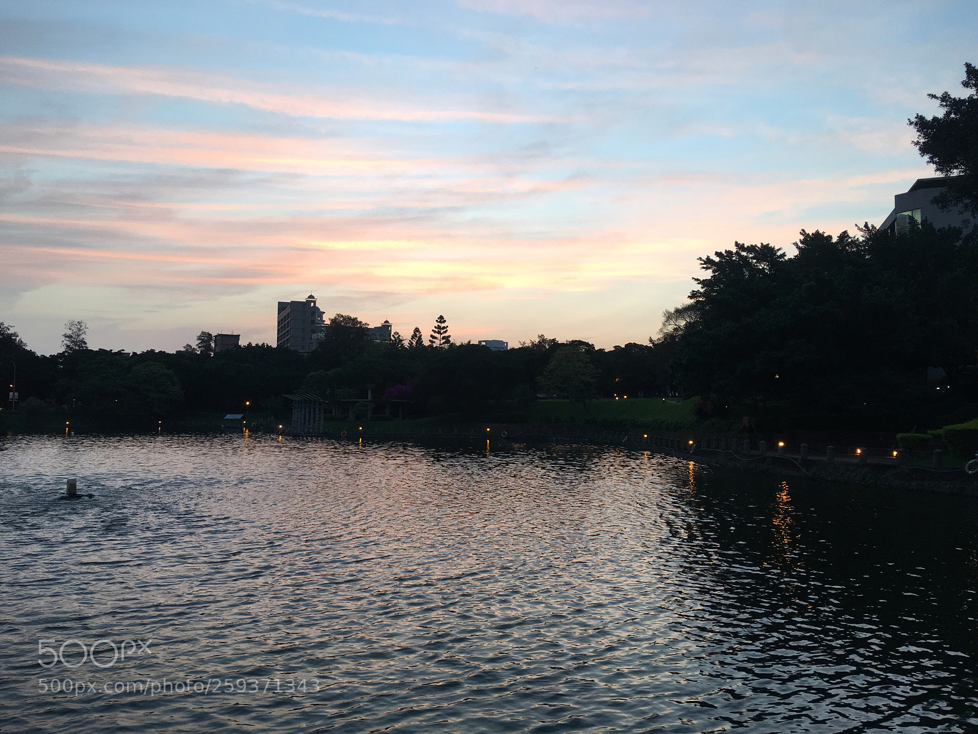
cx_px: 489
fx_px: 819
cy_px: 367
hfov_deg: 61.7
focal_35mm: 29
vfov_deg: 48.2
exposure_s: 1/40
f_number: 2.2
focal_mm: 4.15
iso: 32
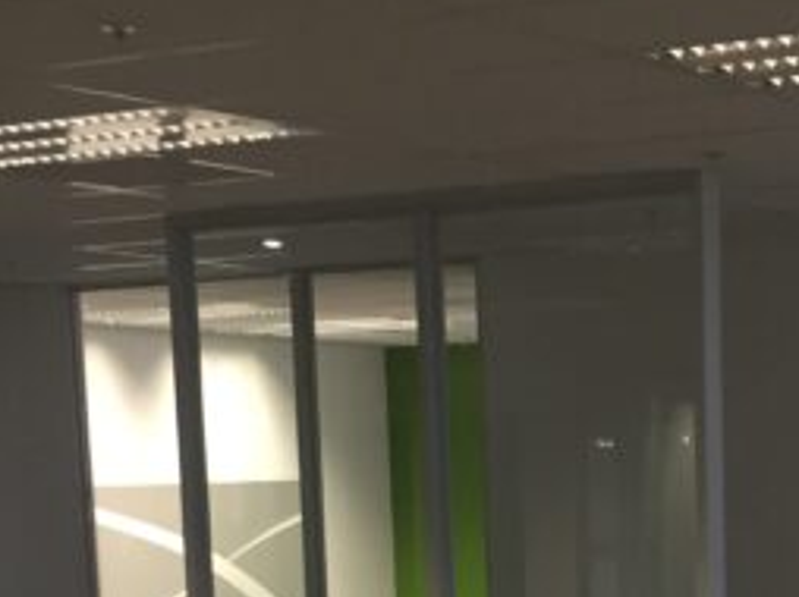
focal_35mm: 117
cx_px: 651
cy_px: 1065
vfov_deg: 11.7
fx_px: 2698
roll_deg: +0.4
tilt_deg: -12.6
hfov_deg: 16.7
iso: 100
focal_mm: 4.15
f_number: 2.2
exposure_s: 1/33
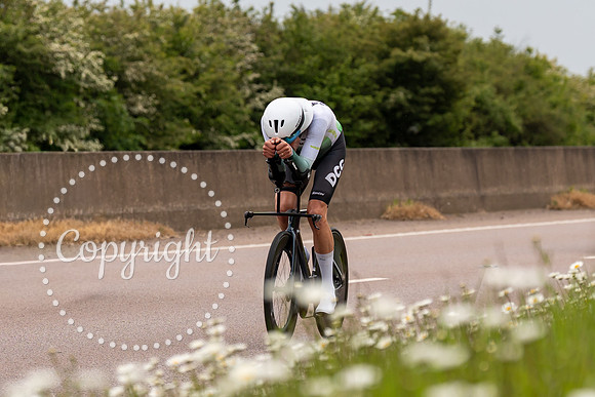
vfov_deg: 5.1
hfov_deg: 7.7
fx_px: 4436
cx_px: 307
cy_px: 190
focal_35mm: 268
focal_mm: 116
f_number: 3.5
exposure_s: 1/1000
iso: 200
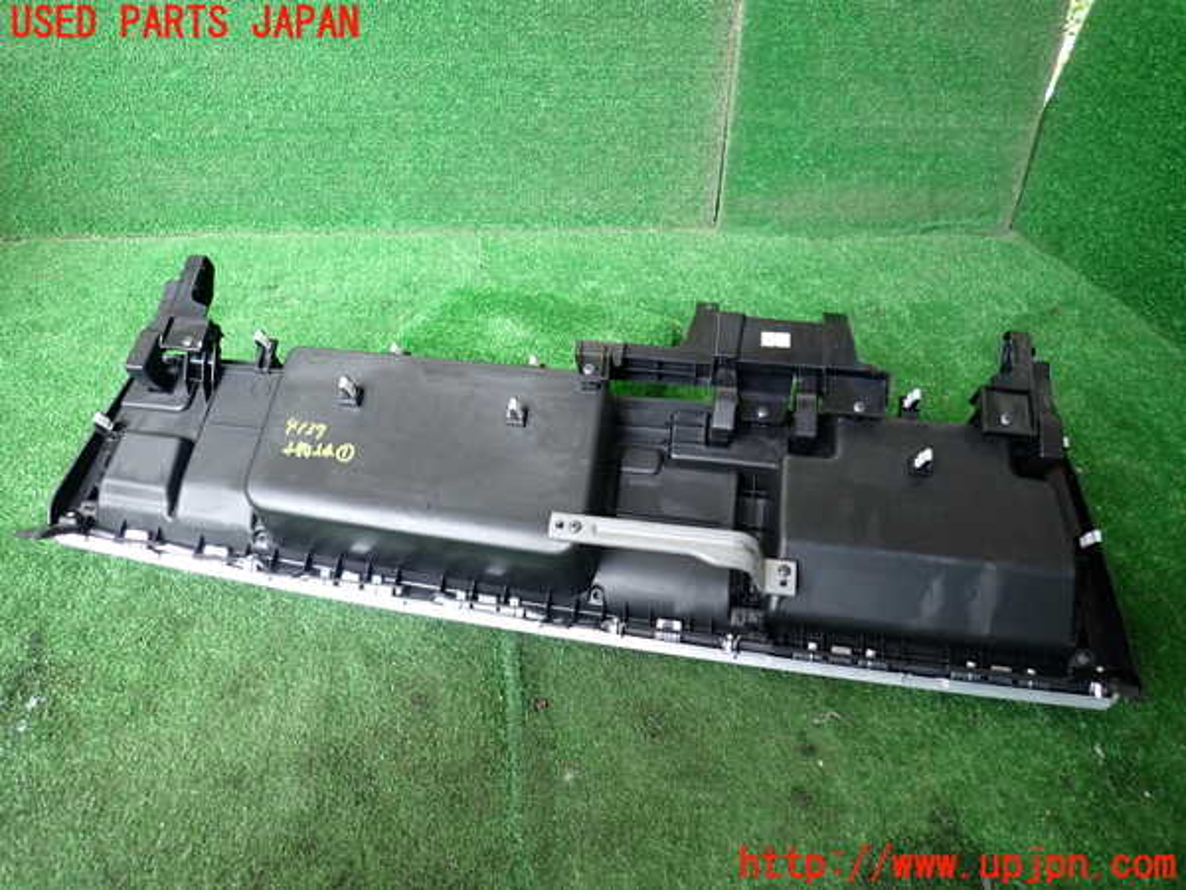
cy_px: 445
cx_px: 593
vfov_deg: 54.9
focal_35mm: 25
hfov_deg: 69.4
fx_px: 857
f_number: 2
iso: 200
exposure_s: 1/50
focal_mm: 4.5
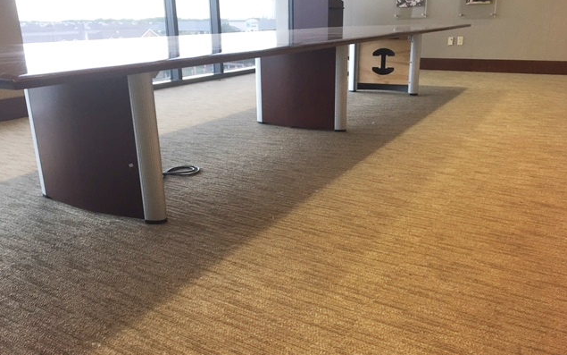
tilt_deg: -16.6
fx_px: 479
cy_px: 175
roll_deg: +1.3
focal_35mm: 31
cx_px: 285
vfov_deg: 40.6
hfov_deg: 61.2
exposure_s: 1/30
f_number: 2.2
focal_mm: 4.15
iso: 80
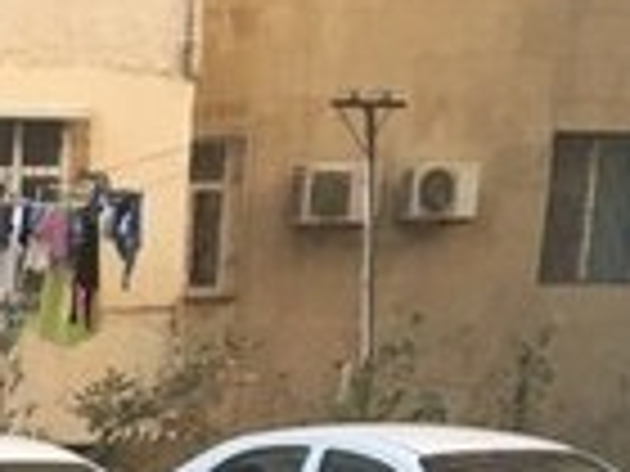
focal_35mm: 137
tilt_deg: -15.4
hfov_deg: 13.0
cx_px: -513
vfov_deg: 9.9
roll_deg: +0.9
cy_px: 982
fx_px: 2493
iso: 32
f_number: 2.2
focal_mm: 4.15
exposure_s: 1/33
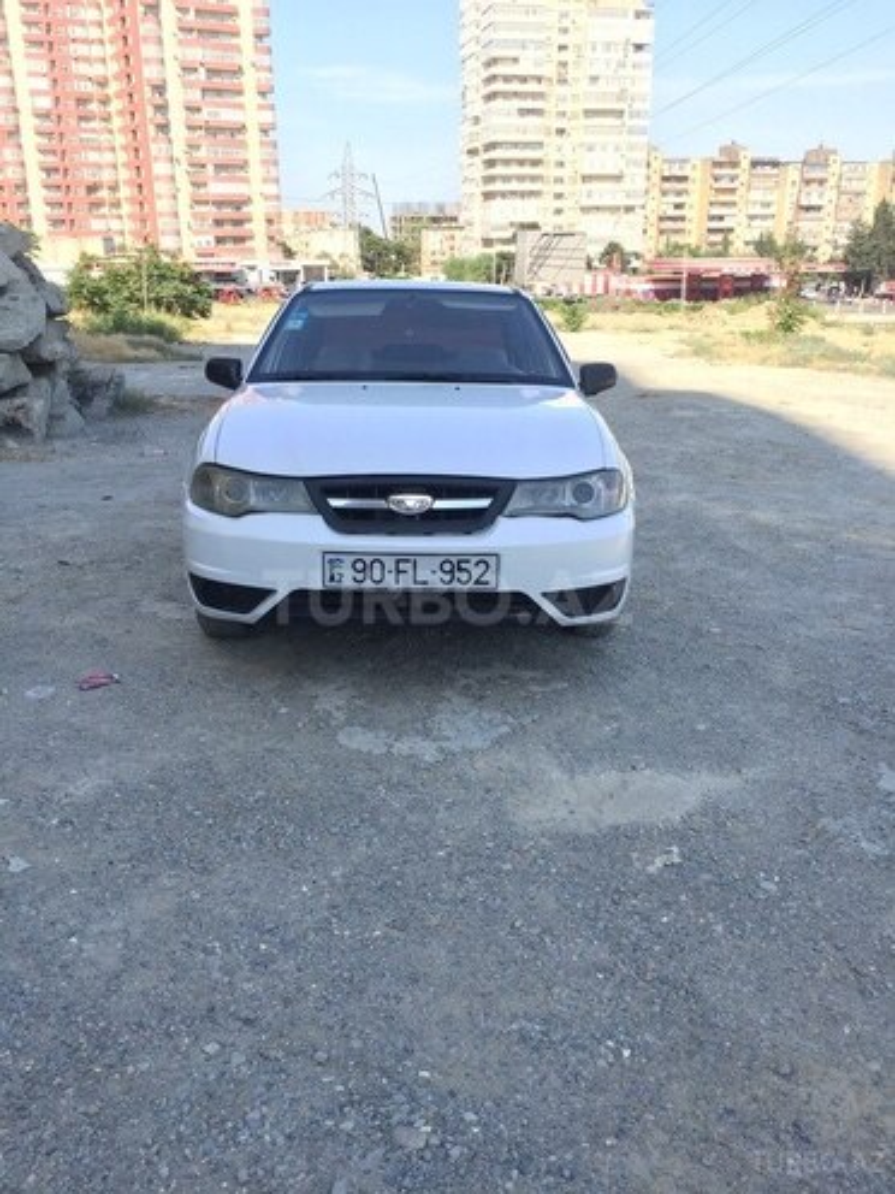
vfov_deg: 61.7
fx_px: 1000
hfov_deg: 48.2
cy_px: 597
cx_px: 448
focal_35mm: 29
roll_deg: +1.4
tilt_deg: -17.8
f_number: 2.2
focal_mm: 4.15
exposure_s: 1/476
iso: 32
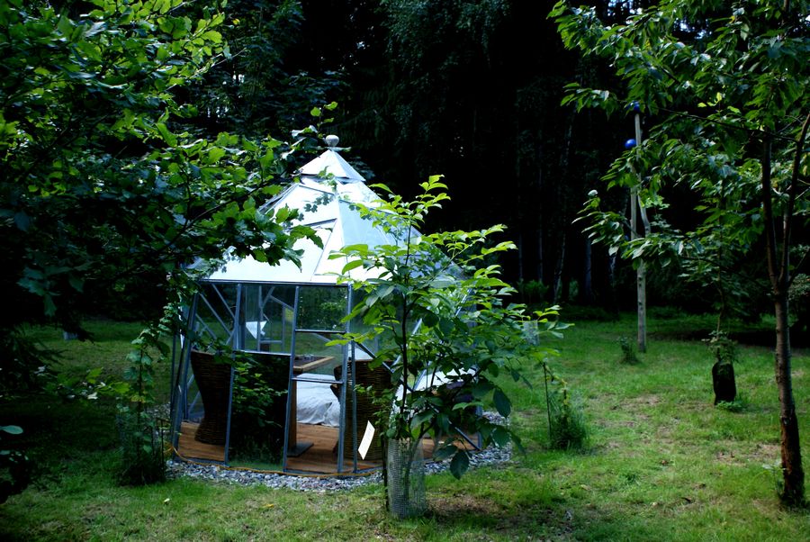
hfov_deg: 57.2
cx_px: 405
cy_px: 271
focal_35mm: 33
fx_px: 743
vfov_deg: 40.1
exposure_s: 1/320
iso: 400
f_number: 4
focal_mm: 22
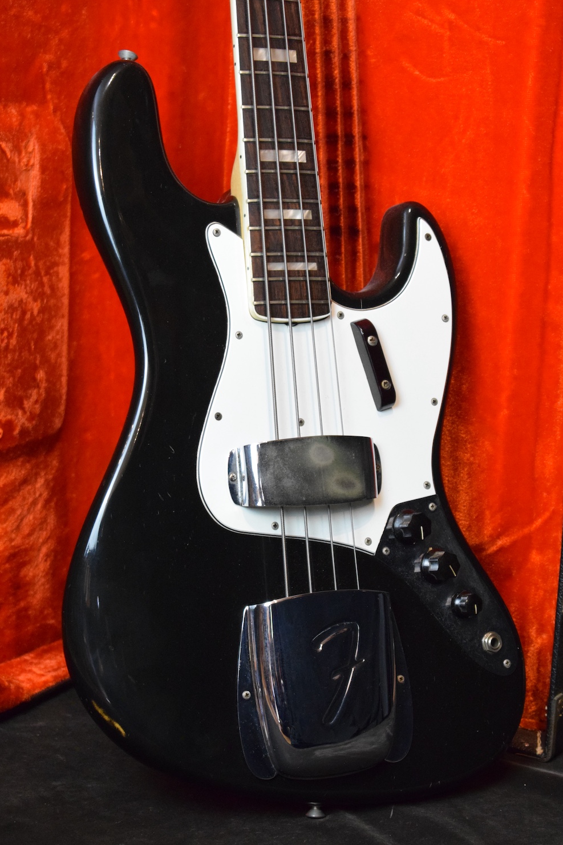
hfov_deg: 17.3
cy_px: 419
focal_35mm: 79
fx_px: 1853
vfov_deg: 25.7
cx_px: 281
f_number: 5.6
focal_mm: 52
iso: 3600
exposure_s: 1/60
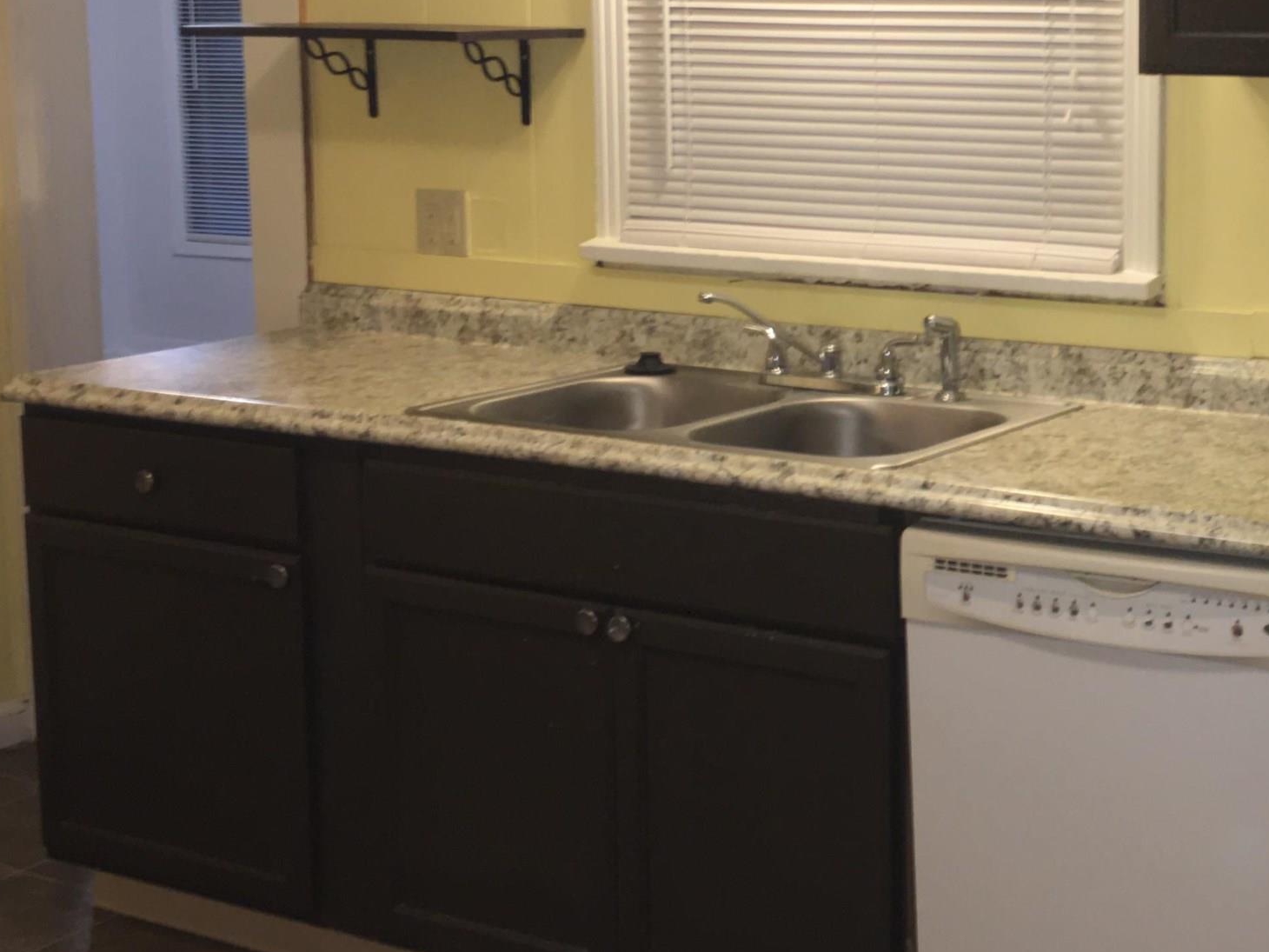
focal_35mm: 61
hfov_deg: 30.7
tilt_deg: -5.8
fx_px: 2236
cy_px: 275
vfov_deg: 23.8
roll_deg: +0.4
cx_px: 1057
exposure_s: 1/16
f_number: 2.2
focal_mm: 4.15
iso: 50
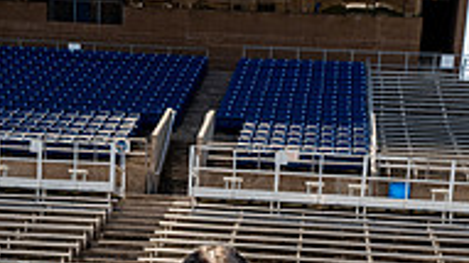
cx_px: 219
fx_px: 1044
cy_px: 551
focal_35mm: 84
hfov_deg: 25.3
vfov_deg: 12.4
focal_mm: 34
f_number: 11
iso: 320
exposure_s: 1/250
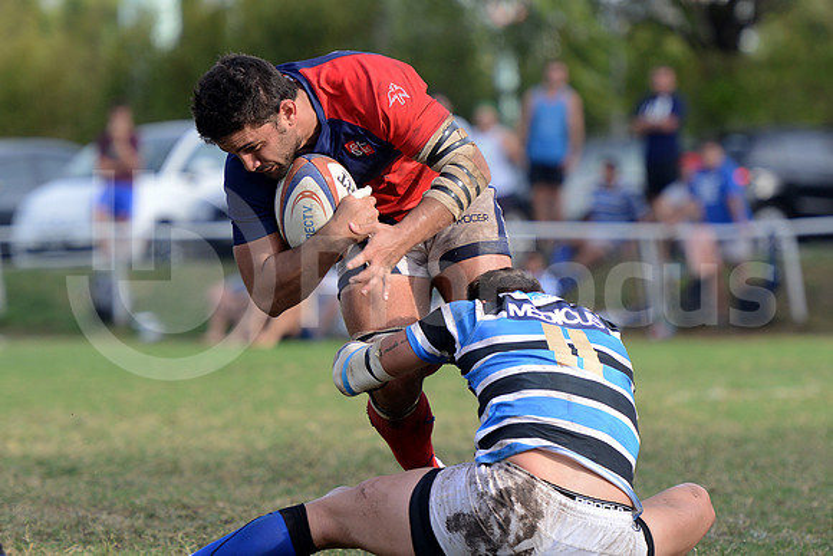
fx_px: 4860
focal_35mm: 210
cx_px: 416
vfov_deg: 6.5
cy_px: 278
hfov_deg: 9.8
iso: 640
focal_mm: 210
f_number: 4
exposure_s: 1/1000
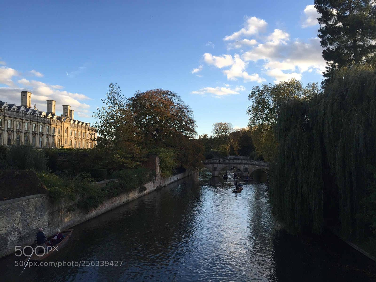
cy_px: 141
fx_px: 315
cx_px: 188
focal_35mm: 29
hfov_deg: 61.7
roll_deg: -1.9
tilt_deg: +3.4
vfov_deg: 48.2
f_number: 2.2
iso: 32
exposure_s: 1/682
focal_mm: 4.15
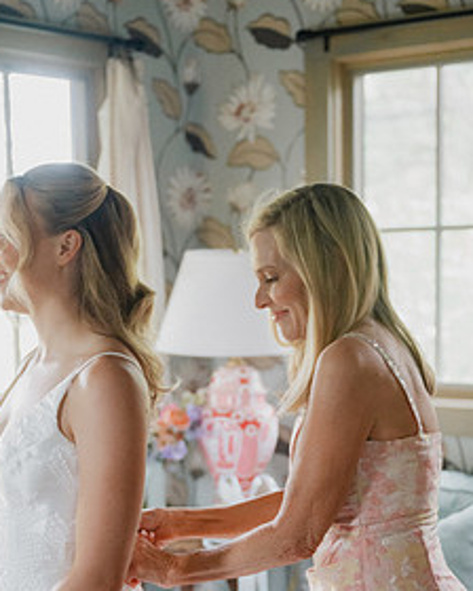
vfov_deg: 24.6
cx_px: 203
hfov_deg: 19.9
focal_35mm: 77
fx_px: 1347
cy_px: 409
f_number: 2.8
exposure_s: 1/160
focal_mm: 51
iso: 2500
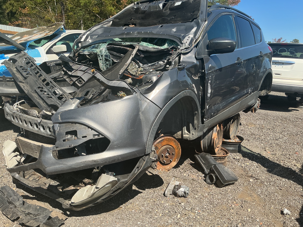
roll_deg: +1.8
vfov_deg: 48.2
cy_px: 114
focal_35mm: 29
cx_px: 152
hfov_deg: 61.7
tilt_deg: -8.9
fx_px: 254
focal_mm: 3
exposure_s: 1/1342
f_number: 1.8
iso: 25
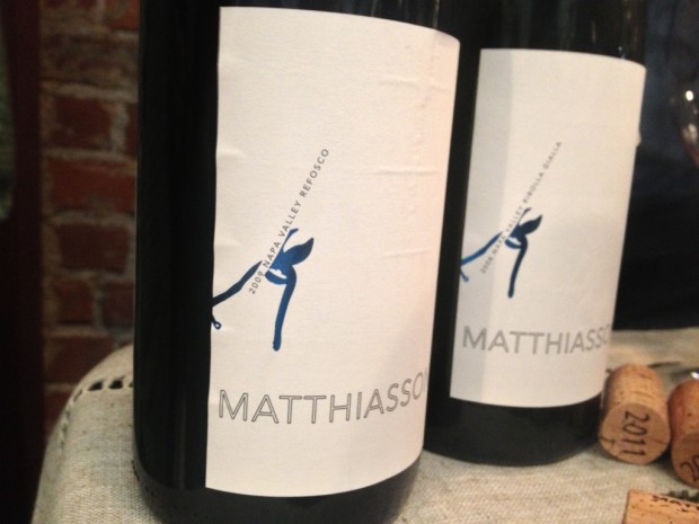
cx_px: 350
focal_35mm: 35
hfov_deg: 52.6
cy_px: 262
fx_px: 707
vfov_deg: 40.7
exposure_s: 1/17
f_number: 2.4
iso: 400
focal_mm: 4.28
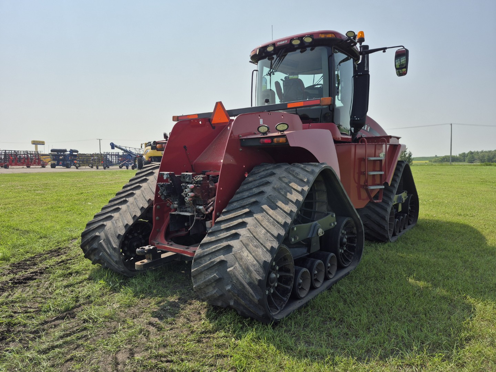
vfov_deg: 58.9
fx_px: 330
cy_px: 186
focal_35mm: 23
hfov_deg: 73.9
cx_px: 248
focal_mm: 5.4
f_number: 1.8
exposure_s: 1/3152
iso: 25
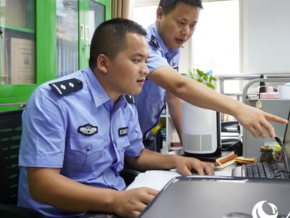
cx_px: 173
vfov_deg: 35.3
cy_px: 88
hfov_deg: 45.8
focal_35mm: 41
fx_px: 341
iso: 1000
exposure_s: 1/30
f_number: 4
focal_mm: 19
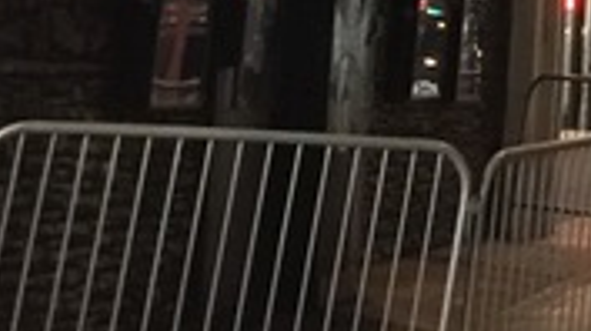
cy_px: -675
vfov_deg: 6.1
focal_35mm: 183
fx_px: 2864
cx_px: 1135
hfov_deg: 10.9
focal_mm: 4.15
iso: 125
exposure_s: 1/10
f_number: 2.2
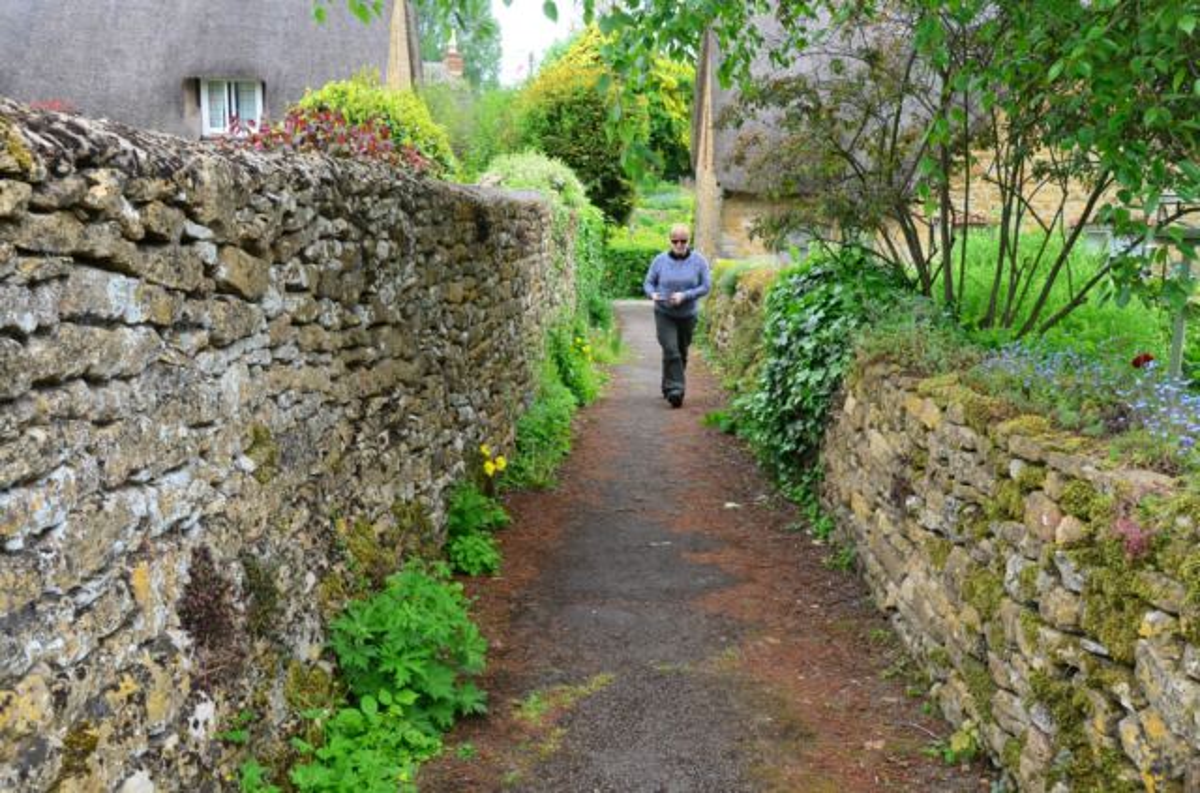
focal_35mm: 36
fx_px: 1197
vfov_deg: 36.7
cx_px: 600
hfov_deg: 53.3
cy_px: 396
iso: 200
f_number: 11
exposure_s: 1/50
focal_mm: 24
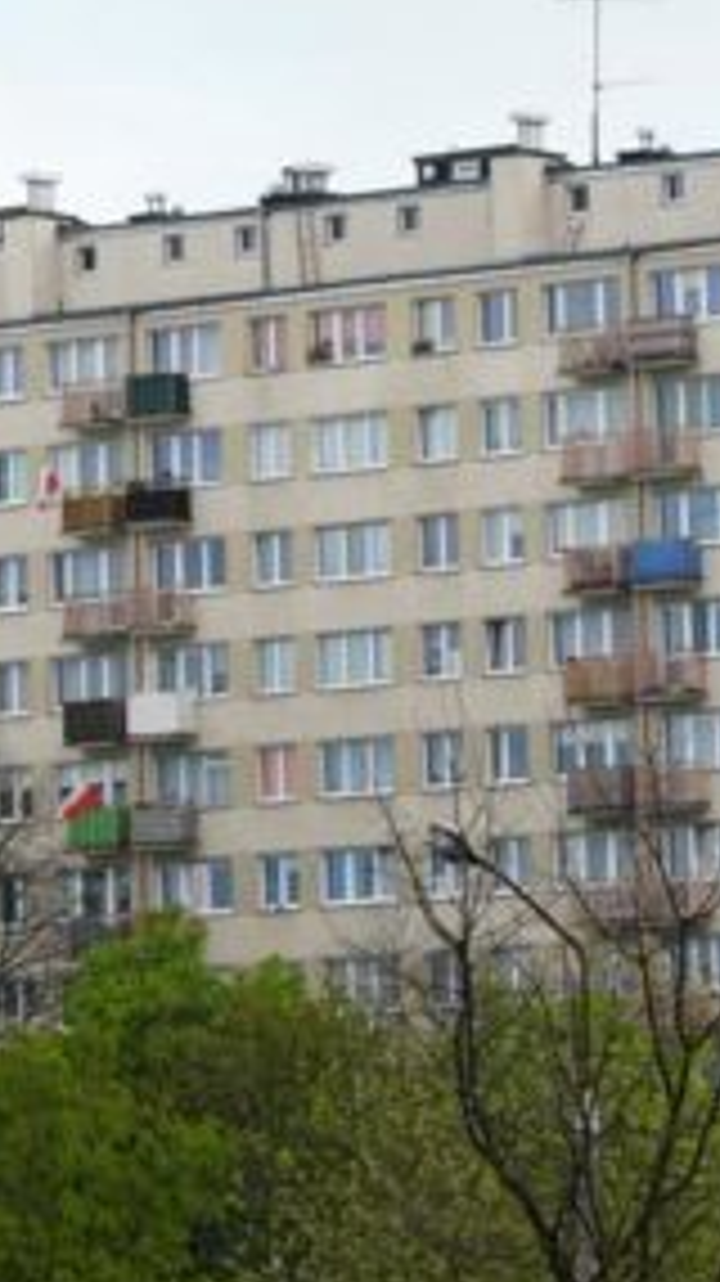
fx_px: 9517
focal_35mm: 280
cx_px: 351
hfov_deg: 4.3
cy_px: 663
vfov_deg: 7.7
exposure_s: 1/160
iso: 100
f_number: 7.1
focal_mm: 66
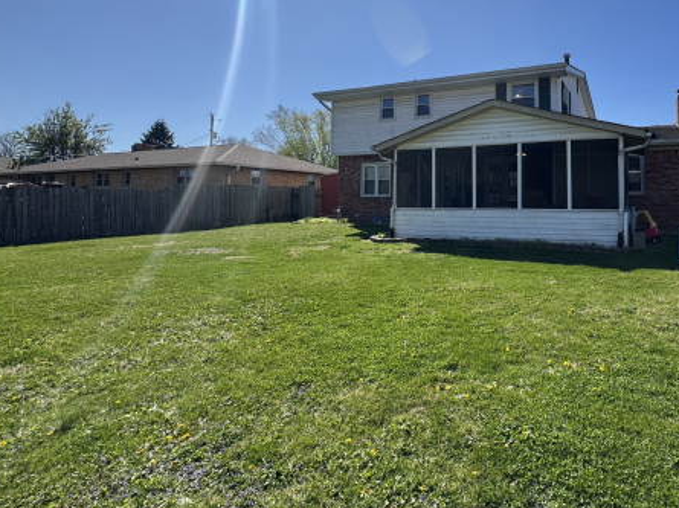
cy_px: 183
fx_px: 412
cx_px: 491
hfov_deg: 74.6
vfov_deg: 62.3
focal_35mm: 21
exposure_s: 1/1506
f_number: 2.2
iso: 50
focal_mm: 2.22
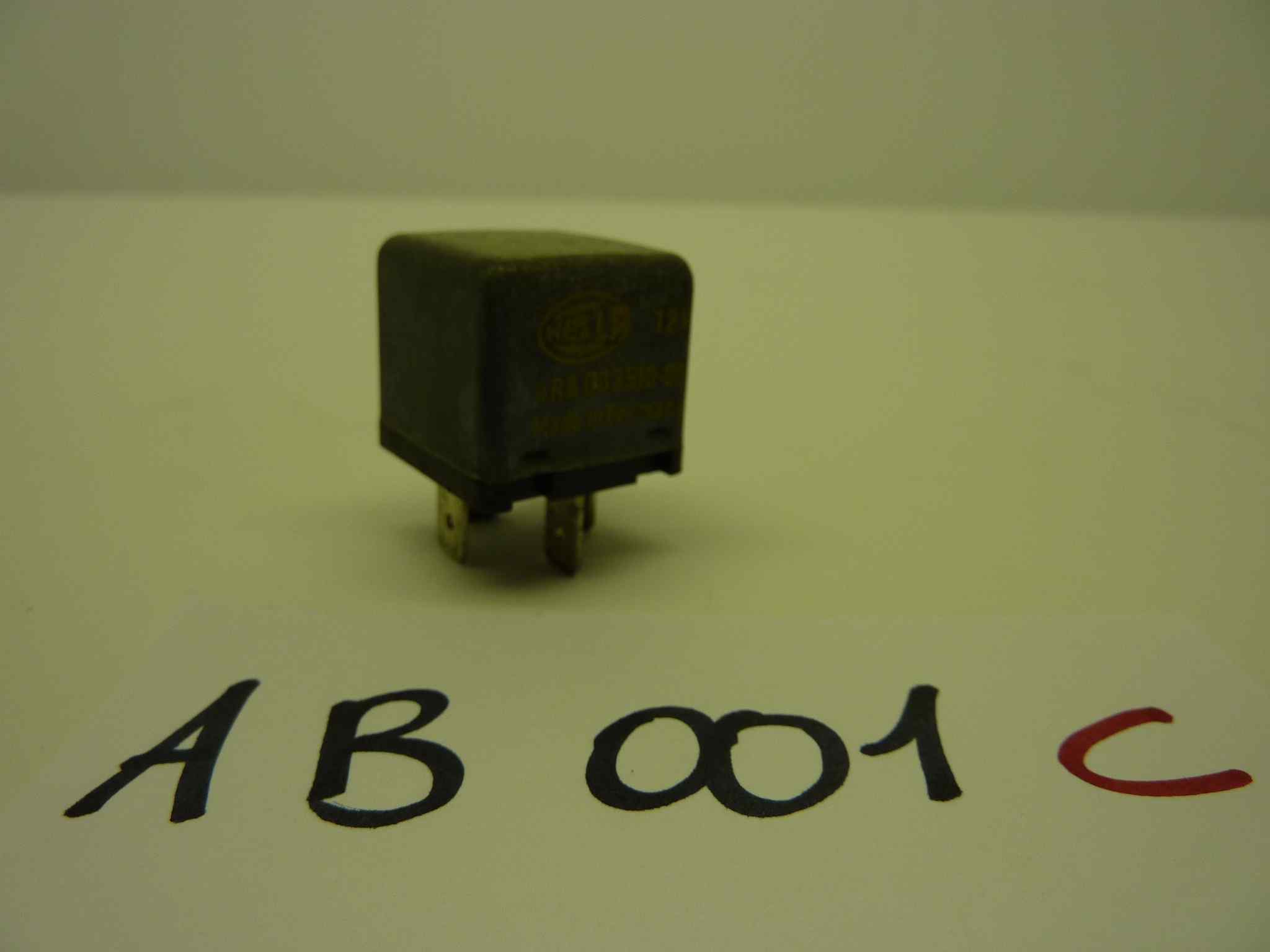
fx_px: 917
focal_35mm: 25
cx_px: 635
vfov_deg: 54.9
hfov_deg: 69.4
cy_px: 476
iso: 80
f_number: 3.3
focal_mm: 4.1
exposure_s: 1/80
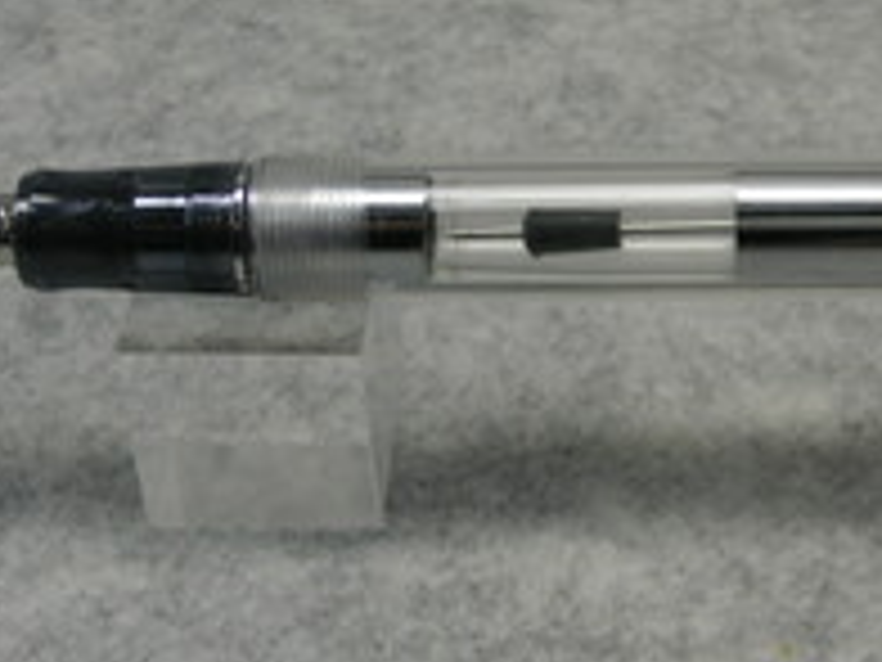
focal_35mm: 101
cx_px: 621
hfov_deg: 19.4
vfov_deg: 14.6
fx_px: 2573
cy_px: 270
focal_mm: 7.3
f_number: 3.1
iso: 50
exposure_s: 1/30
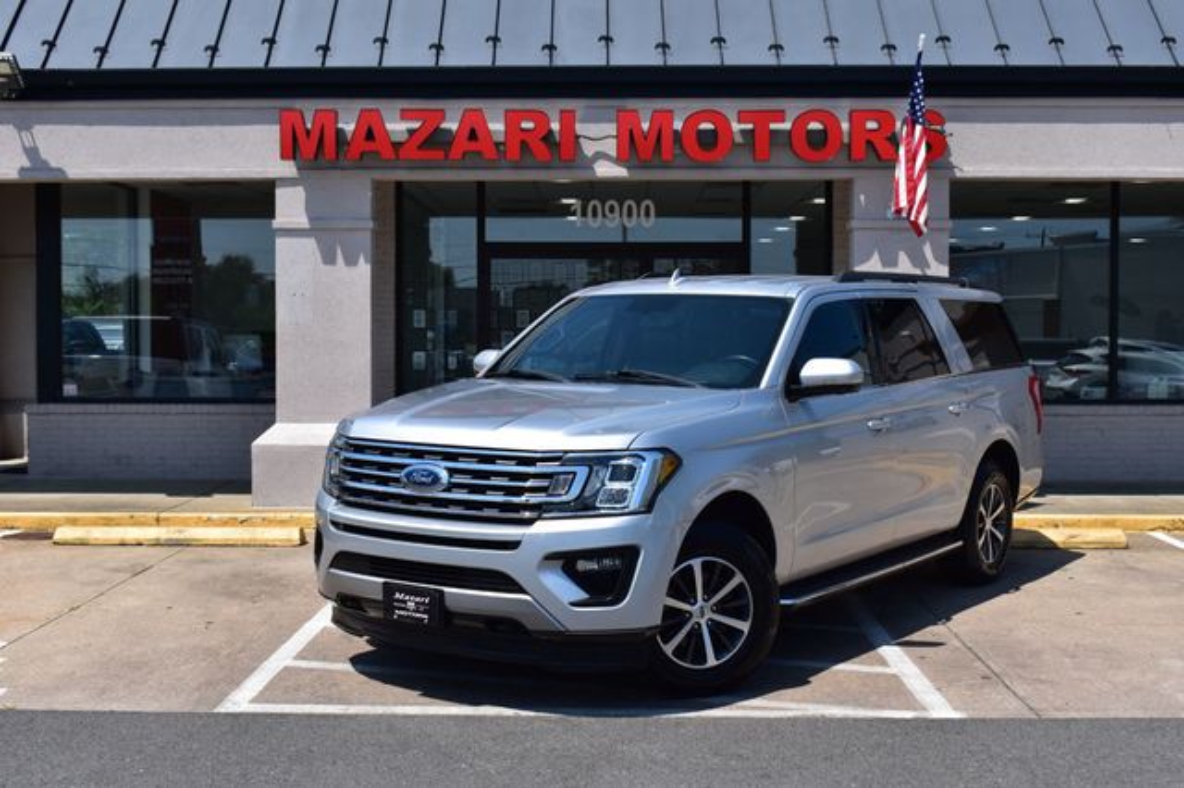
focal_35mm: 46
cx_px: 592
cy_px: 394
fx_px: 1528
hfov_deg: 42.3
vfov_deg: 28.9
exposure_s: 1/500
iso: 250
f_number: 11
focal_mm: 31
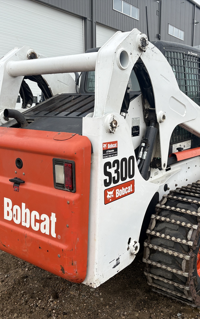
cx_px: 111
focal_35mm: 37
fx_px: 323
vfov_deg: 52.7
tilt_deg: -8.1
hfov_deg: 34.4
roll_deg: -0.8
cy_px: 160
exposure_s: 1/1484
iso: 50
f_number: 1.6
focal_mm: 5.96
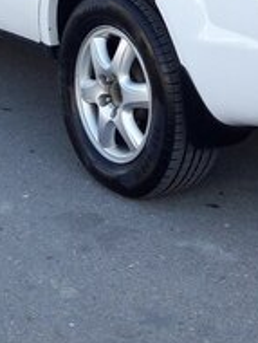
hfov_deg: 20.1
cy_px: -72
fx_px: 724
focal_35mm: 73
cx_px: 70
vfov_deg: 24.1
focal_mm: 3.7
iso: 40
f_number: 1.9
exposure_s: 1/292
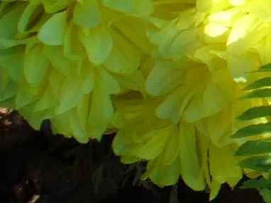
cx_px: 897
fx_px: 1940
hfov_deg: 6.9
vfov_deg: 5.9
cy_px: -68
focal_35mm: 248
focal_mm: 6.1
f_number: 5.6
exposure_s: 1/250
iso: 80
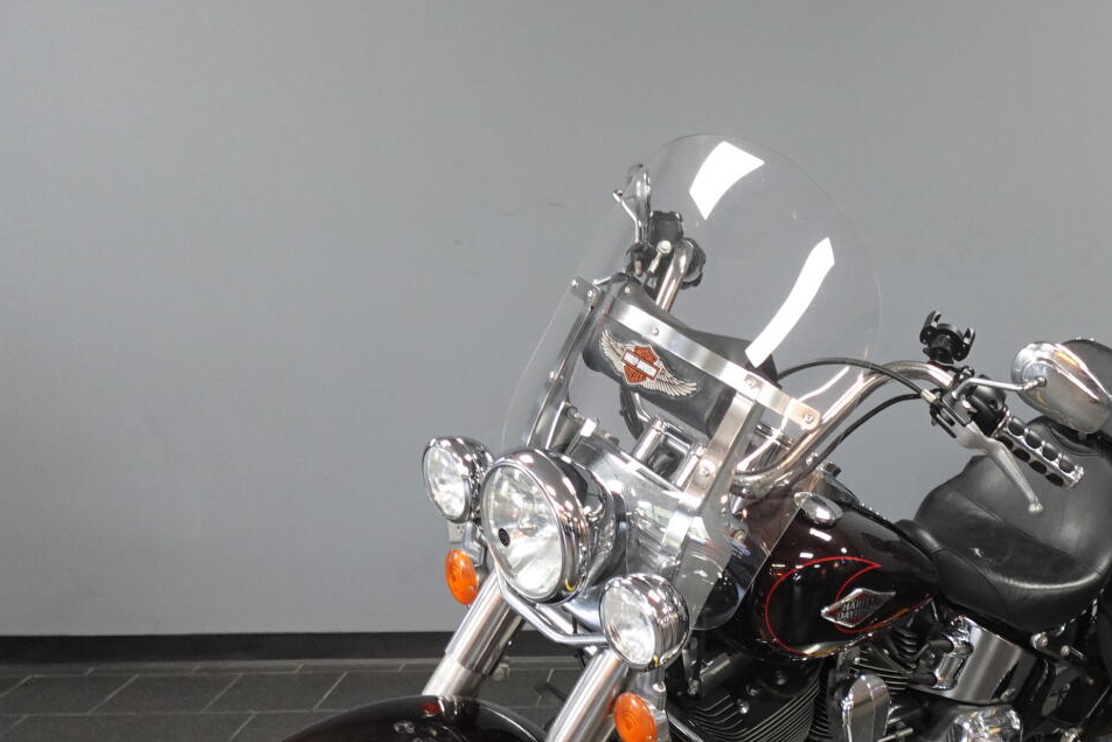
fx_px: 1297
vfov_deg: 31.2
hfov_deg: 44.6
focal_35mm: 42
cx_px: 855
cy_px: 578
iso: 800
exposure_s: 1/100
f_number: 2
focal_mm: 7.6
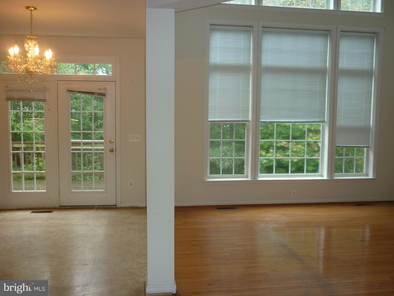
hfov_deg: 55.4
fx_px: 376
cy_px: 148
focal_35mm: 33
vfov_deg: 42.9
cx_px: 197
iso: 100
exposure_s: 1/30
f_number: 2.8
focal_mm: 5.5
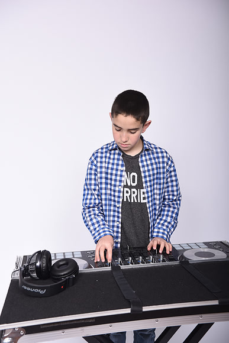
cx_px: 114
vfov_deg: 44.5
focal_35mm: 44
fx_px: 420
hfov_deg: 30.5
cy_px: 172
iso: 200
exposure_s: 1/250
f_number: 8
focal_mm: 44
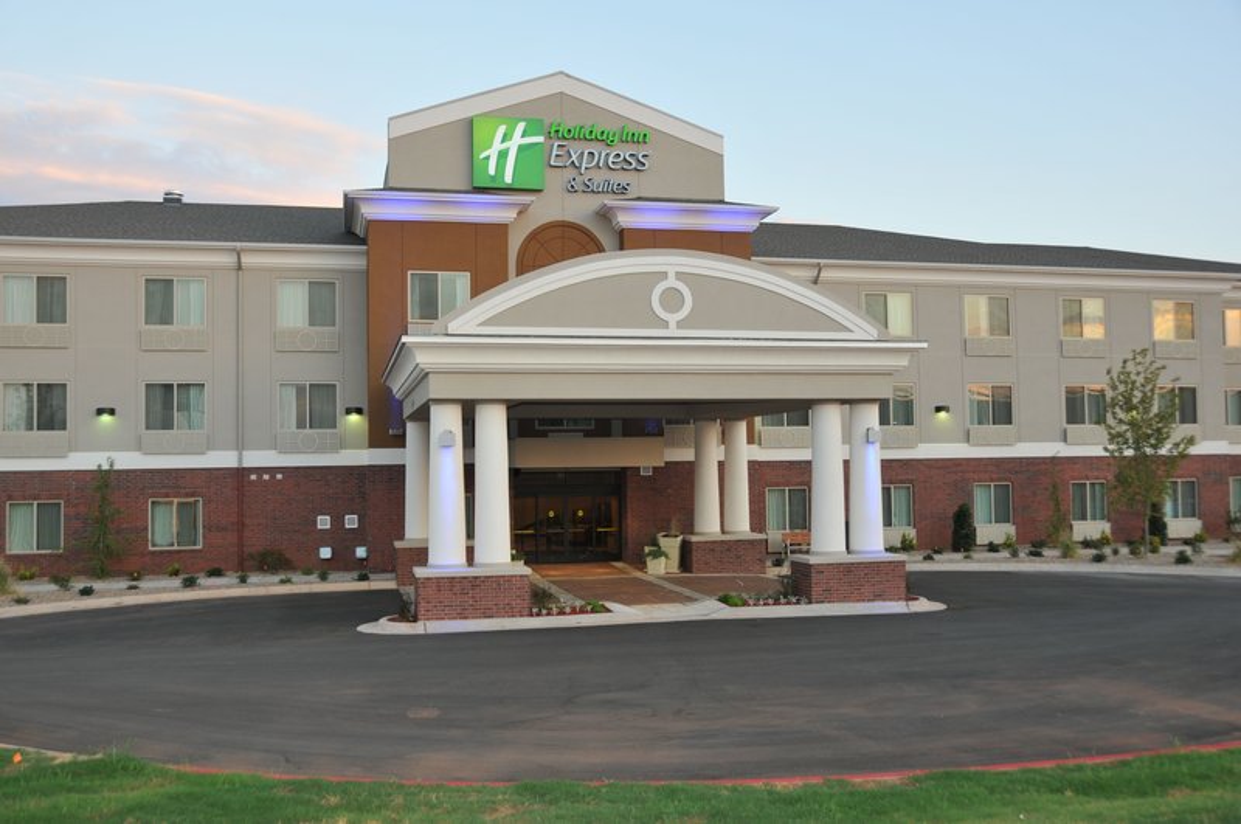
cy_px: 412
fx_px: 1136
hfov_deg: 57.3
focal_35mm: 33
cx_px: 620
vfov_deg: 39.9
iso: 200
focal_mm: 22
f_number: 5
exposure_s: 1/60
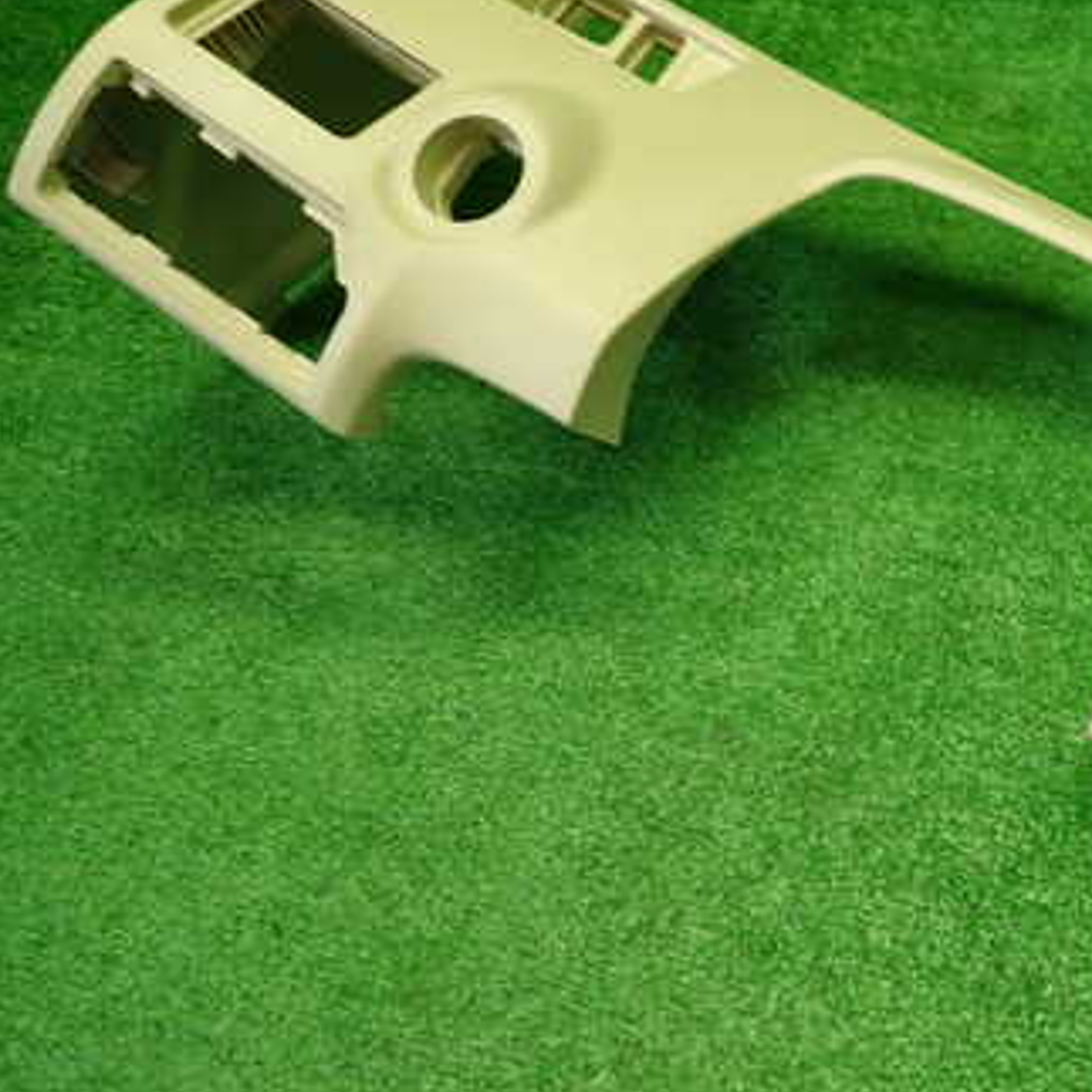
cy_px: 392
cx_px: 899
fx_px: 1463
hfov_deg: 39.1
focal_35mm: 41
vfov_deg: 40.6
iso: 200
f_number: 2
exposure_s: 1/60
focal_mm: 4.5
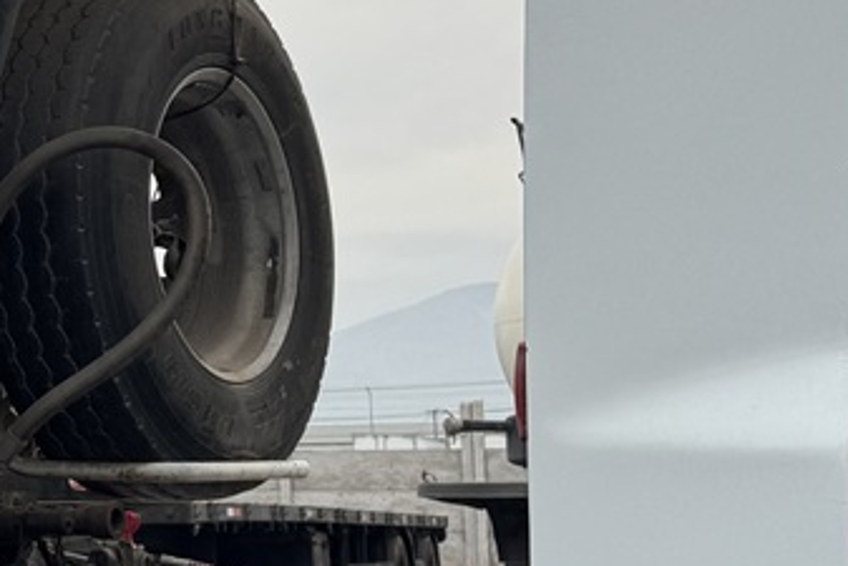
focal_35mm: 101
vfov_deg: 13.6
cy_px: 314
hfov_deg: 16.6
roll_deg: +0.7
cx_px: -708
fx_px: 2380
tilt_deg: +5.6
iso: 80
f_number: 1.78
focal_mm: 6.76
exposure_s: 1/1637
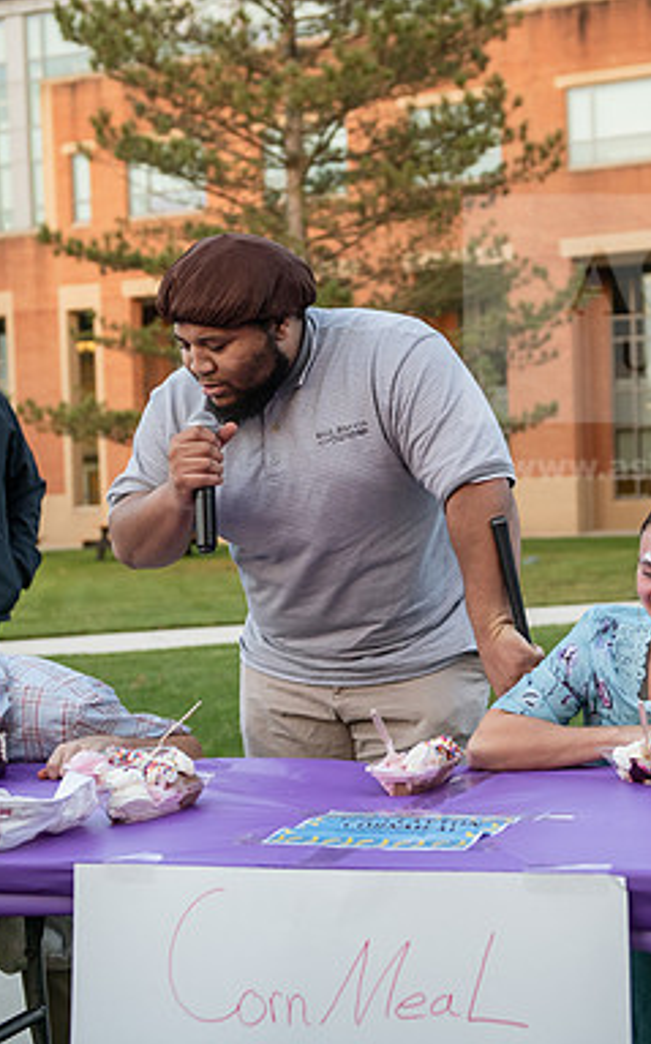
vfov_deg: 30.2
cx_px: 381
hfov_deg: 19.1
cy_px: 525
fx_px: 1932
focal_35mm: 68
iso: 800
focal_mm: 44
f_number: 3.2
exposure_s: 1/400
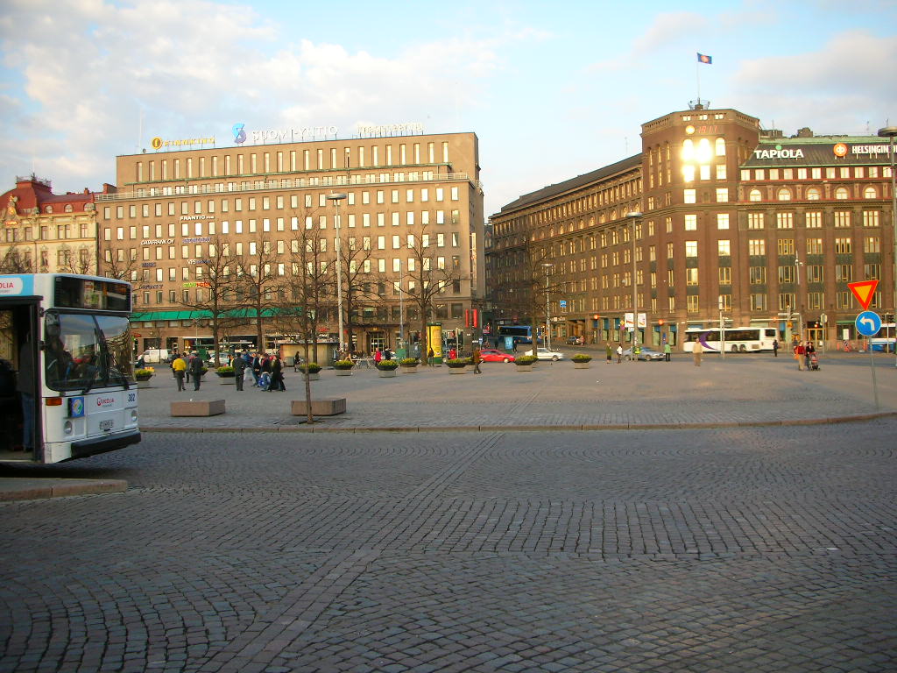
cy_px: 336
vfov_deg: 40.7
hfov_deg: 52.6
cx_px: 448
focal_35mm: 35
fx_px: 907
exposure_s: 1/29
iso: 50
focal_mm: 5.8
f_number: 8.5
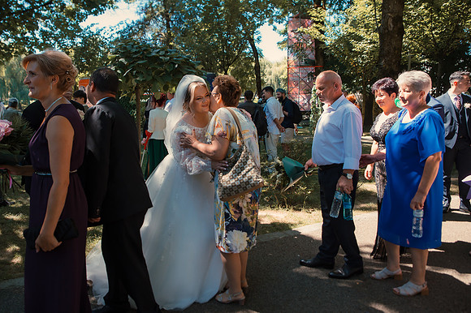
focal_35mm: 27
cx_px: 204
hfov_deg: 66.8
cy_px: 136
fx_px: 355
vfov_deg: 47.5
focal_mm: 24
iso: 500
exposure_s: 1/500
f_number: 3.5
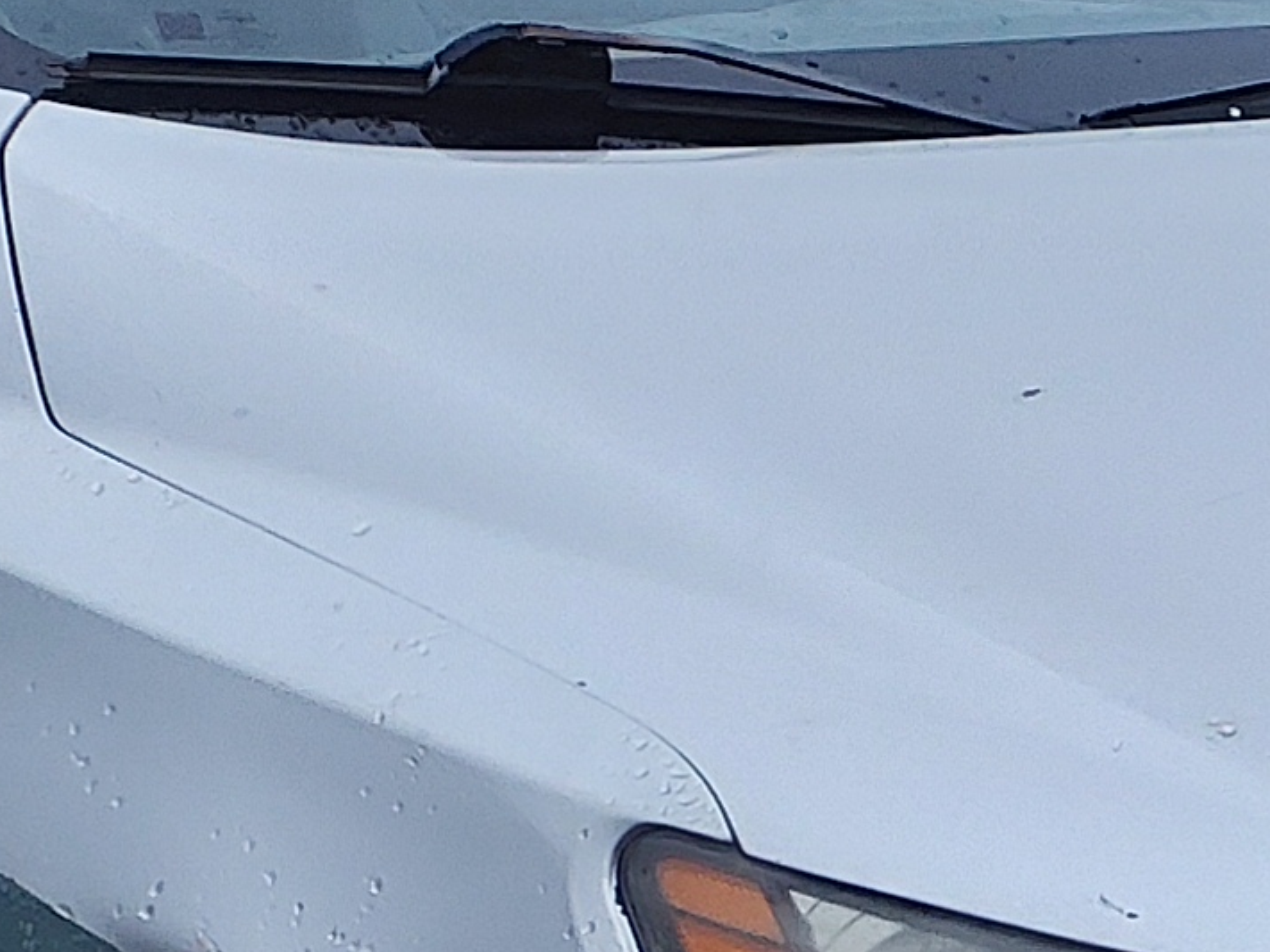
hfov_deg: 13.0
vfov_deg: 9.7
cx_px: 934
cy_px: 1091
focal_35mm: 151
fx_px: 5539
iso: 40
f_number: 1.9
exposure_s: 1/240
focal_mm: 3.58
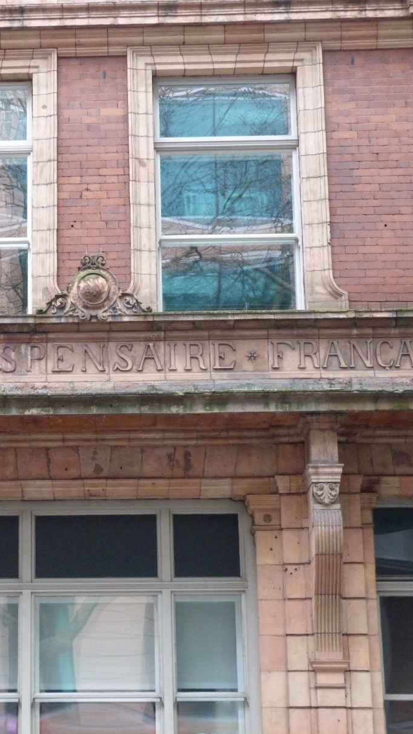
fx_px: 1655
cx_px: 53
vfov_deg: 25.0
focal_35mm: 85
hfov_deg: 14.1
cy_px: 369
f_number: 3.2
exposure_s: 1/60
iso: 400
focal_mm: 10.5
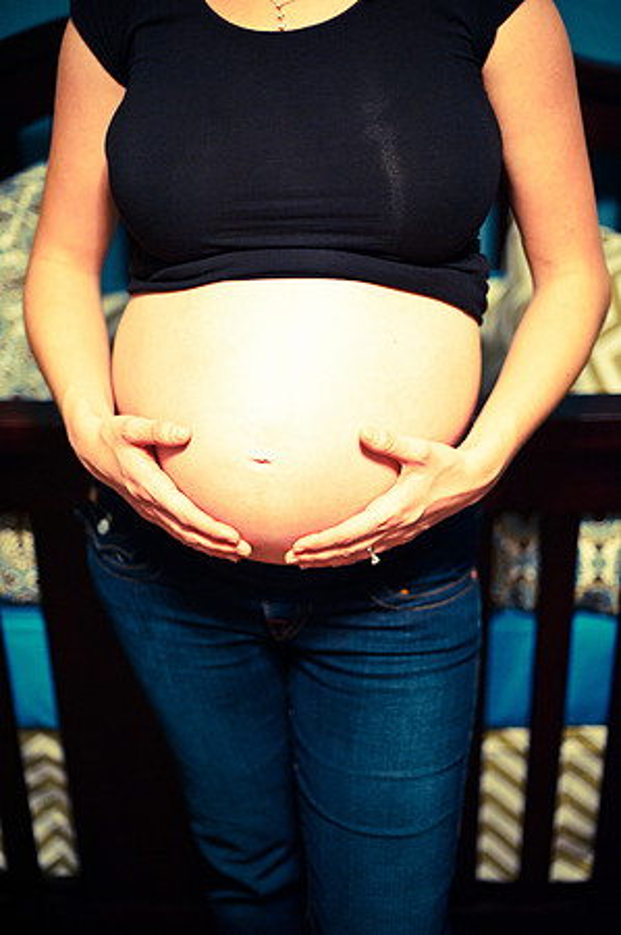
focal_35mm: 50
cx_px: 310
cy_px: 468
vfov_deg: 39.6
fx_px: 1297
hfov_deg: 26.9
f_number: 1.4
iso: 3200
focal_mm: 50
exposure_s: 1/160
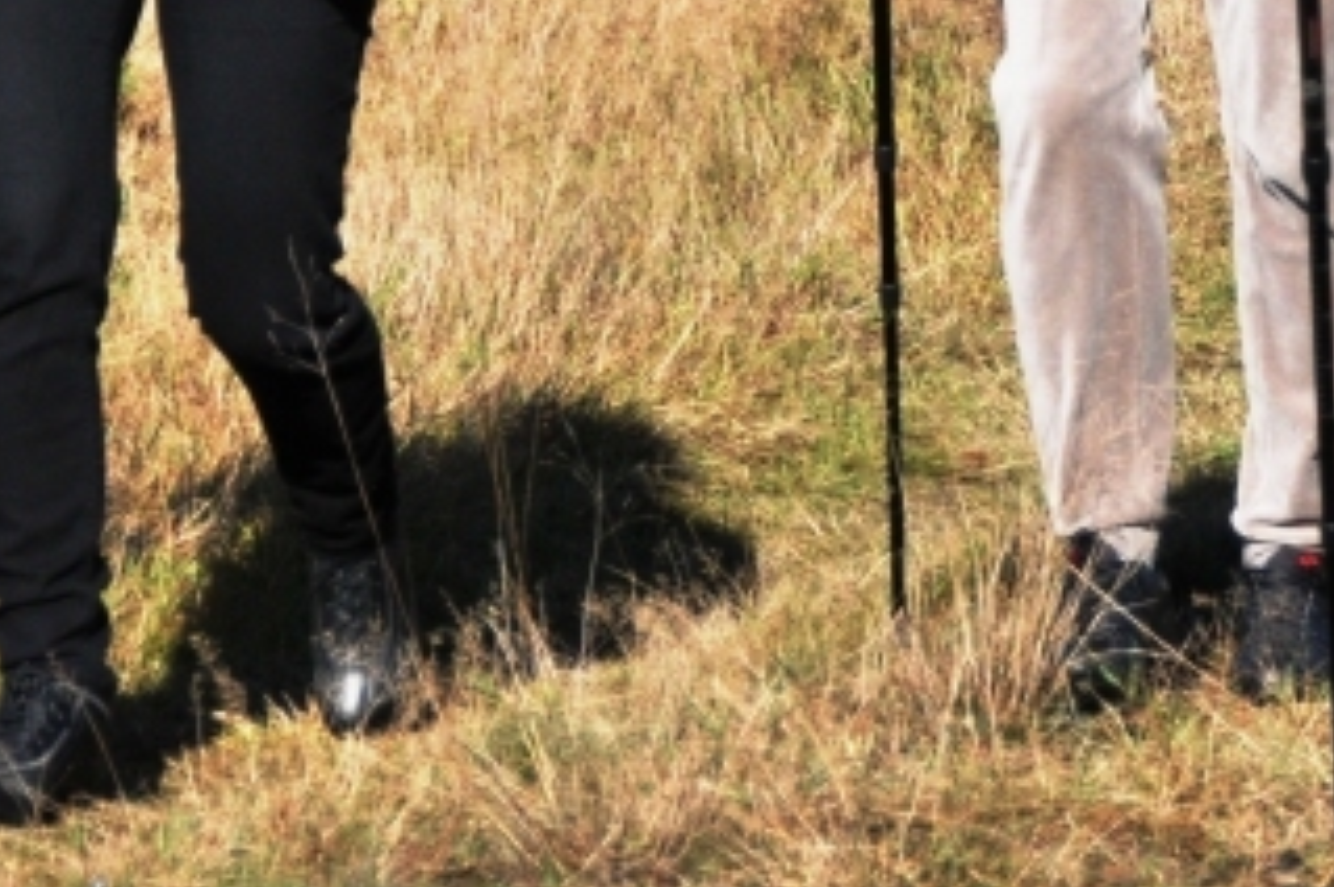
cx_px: 1255
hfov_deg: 4.7
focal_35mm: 434
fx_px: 16065
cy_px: -314
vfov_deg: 3.2
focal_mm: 90
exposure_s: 1/2000
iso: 360
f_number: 5.6
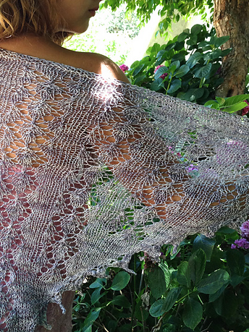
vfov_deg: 41.0
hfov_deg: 31.5
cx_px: 133
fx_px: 441
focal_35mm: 46
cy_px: 132
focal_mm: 4.12
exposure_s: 1/120
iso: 100
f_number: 2.4
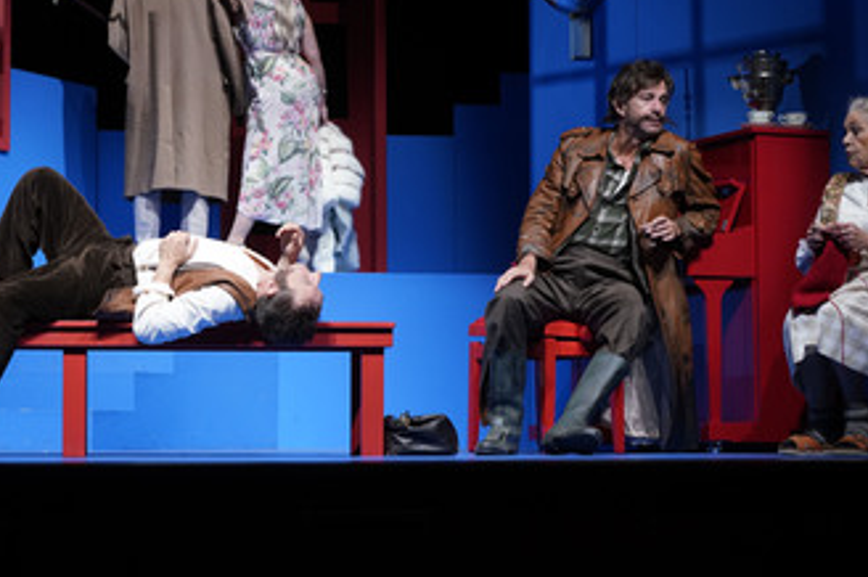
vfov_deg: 14.8
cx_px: 385
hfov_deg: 22.2
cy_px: 254
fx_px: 2216
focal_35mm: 92
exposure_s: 1/400
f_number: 5.6
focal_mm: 67
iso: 2000
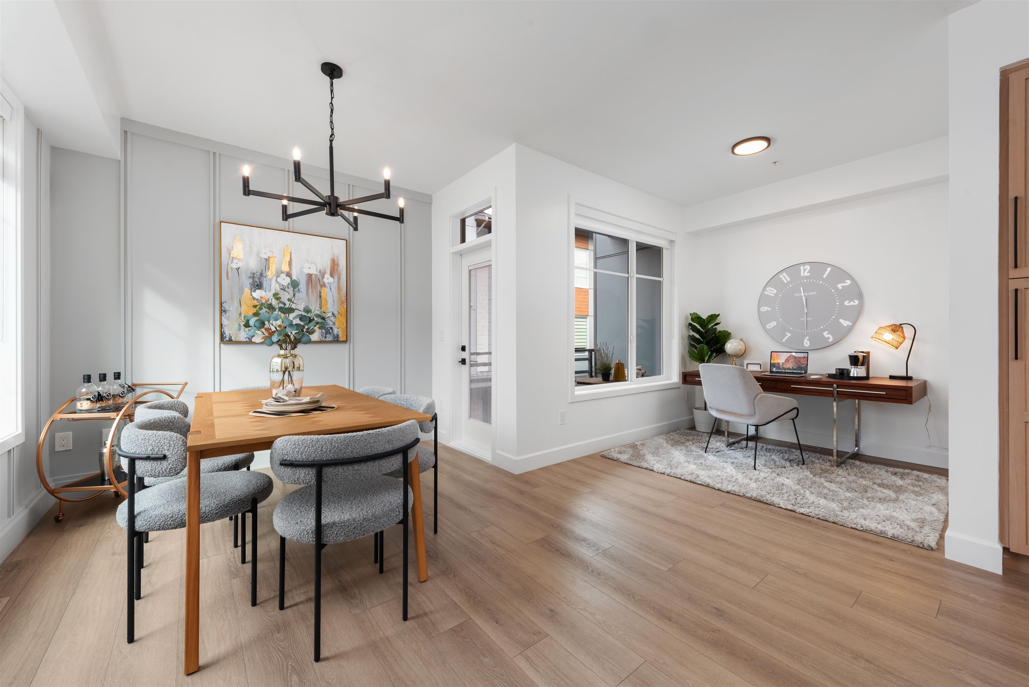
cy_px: 344
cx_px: 514
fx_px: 400
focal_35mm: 14
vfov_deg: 81.2
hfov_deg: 104.2
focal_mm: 14
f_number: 8
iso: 250
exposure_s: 1/20
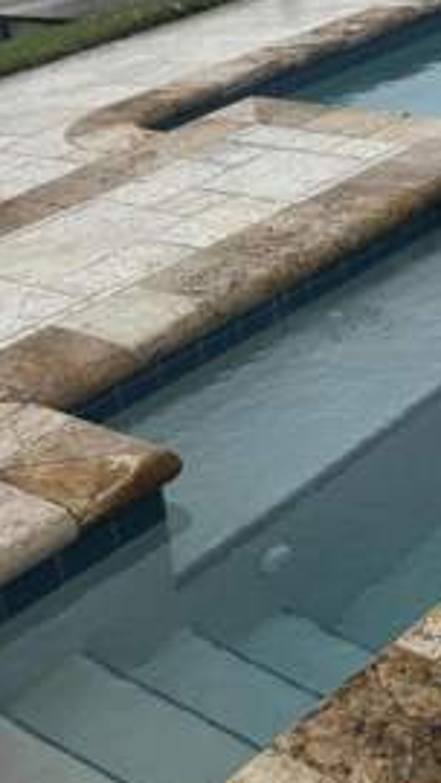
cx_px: 273
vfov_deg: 33.1
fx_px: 1288
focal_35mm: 62
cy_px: 594
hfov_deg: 19.4
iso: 80
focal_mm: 6.76
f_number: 1.78
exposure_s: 1/4049
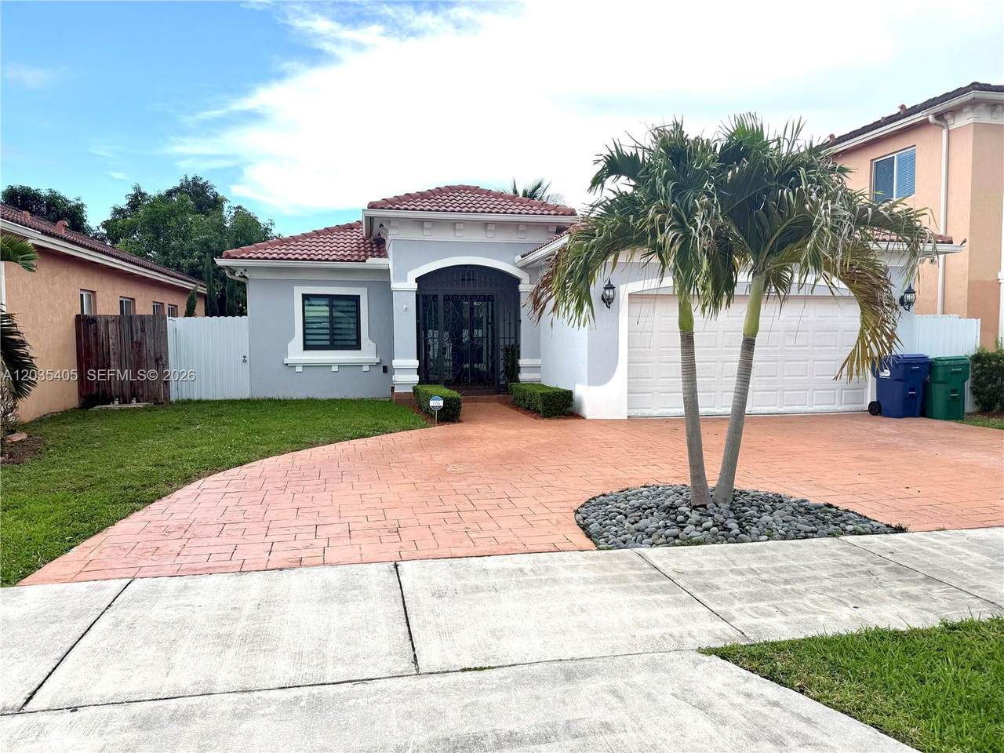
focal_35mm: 24
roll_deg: -0.1
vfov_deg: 56.8
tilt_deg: -3.3
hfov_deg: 71.6
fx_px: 696
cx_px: 502
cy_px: 376
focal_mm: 6.76
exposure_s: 1/1211
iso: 100
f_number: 1.78
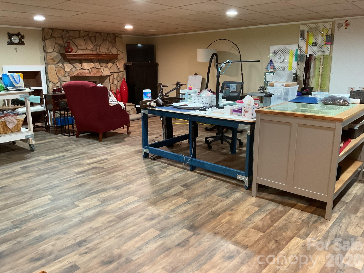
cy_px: 136
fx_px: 305
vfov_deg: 48.2
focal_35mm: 29
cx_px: 182
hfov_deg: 61.7
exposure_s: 1/60
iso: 250
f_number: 1.8
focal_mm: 3
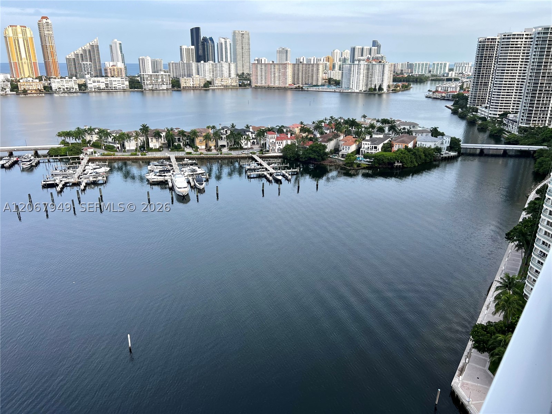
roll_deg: -0.2
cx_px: 276
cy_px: 207
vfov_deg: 53.1
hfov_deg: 67.3
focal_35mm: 26
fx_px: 415
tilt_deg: -19.0
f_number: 1.5
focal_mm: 5.7
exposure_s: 1/808
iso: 50
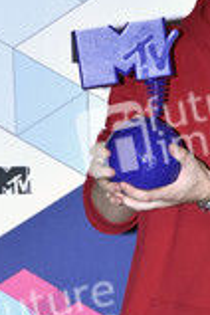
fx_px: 3631
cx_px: 237
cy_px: 230
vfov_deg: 5.0
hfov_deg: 3.3
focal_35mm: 415
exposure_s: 1/250
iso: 500
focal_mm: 110
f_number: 7.1
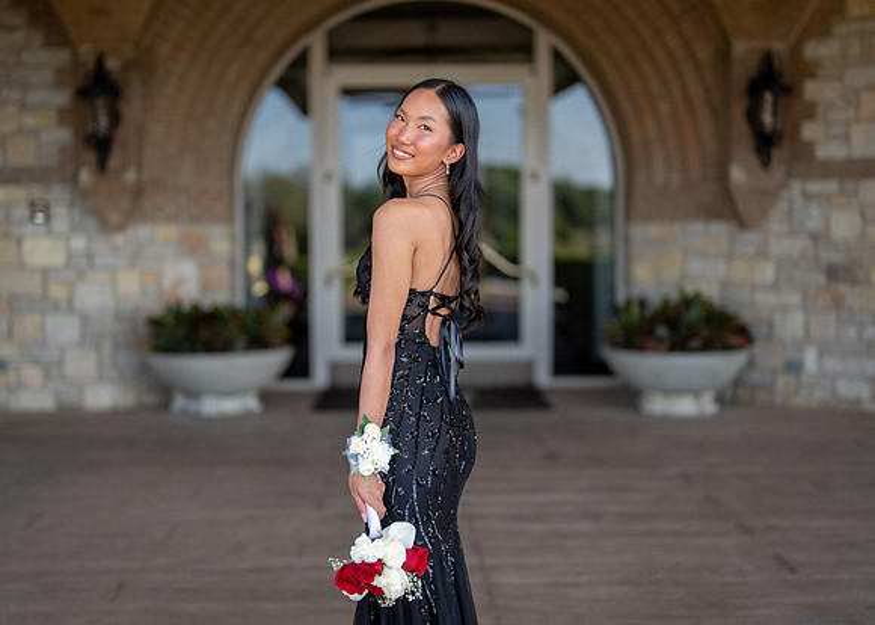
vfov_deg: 26.6
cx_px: 414
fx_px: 1320
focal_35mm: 53
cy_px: 309
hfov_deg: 36.7
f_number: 1.2
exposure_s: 1/2000
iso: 160
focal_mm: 50
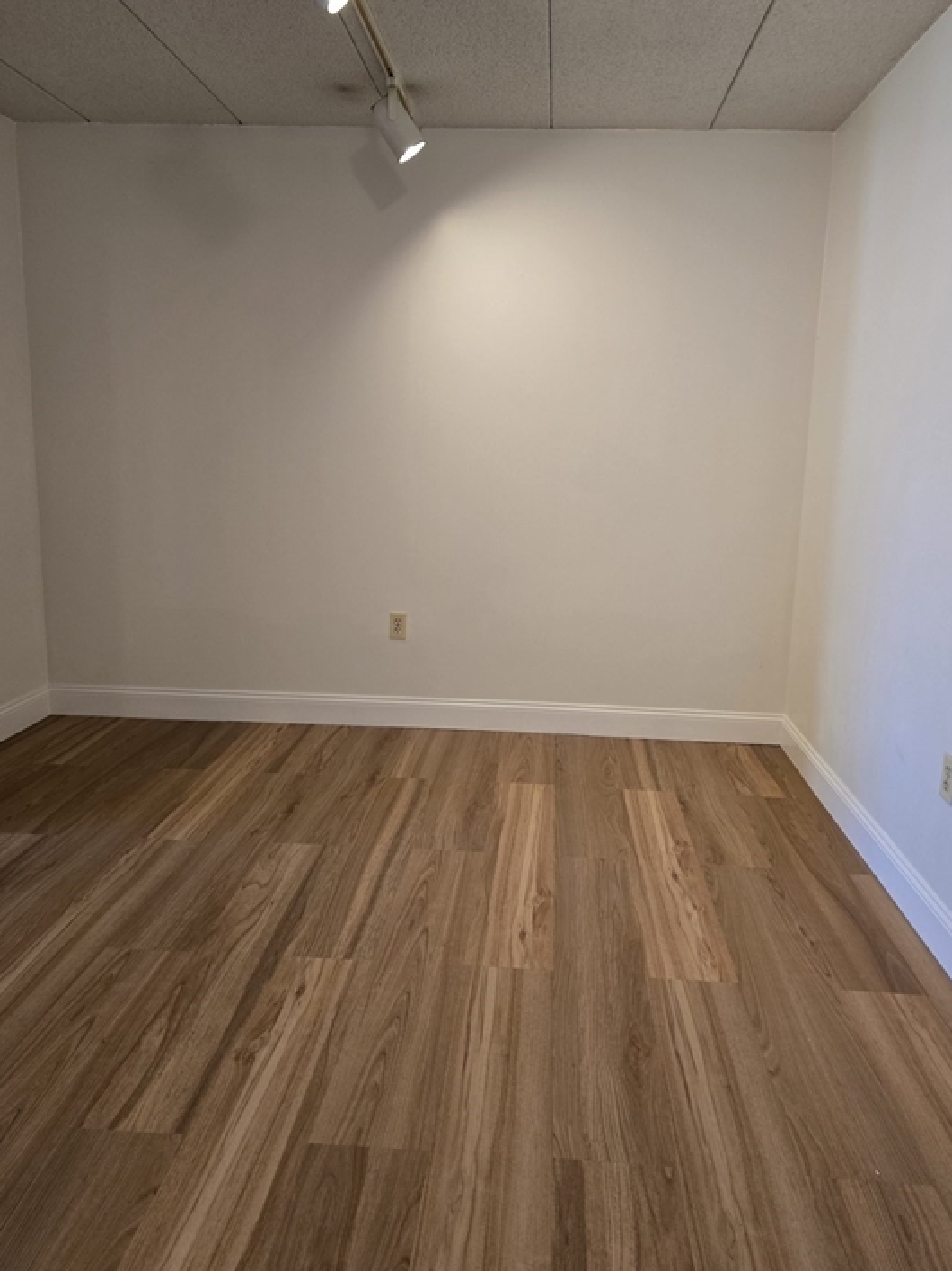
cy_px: 609
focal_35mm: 25
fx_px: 917
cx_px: 496
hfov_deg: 54.8
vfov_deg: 69.4
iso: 320
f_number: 1.7
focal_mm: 6.3
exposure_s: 1/120
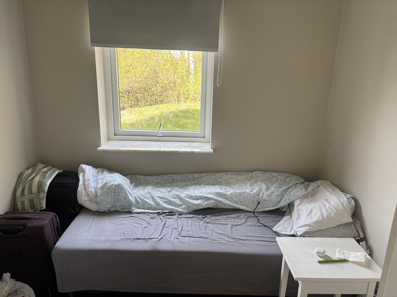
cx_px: 198
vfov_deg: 53.1
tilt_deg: -15.2
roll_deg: -1.3
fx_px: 298
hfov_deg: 67.3
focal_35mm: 26
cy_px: 148
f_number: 1.6
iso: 64
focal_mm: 5.96
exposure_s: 1/100
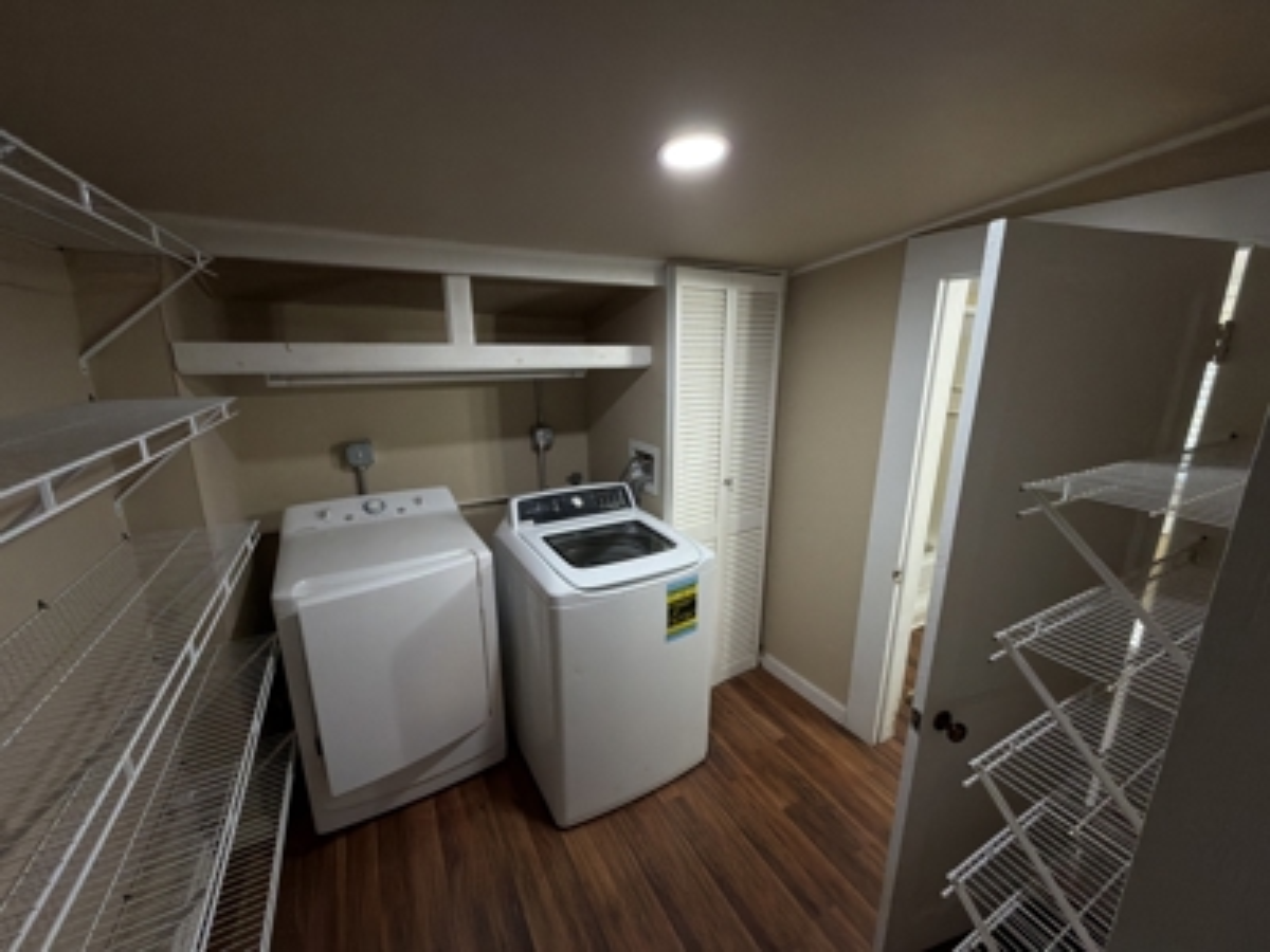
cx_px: 635
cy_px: 476
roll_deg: -0.5
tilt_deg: -14.4
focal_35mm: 14
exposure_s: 1/120
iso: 320
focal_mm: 2.22
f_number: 2.2
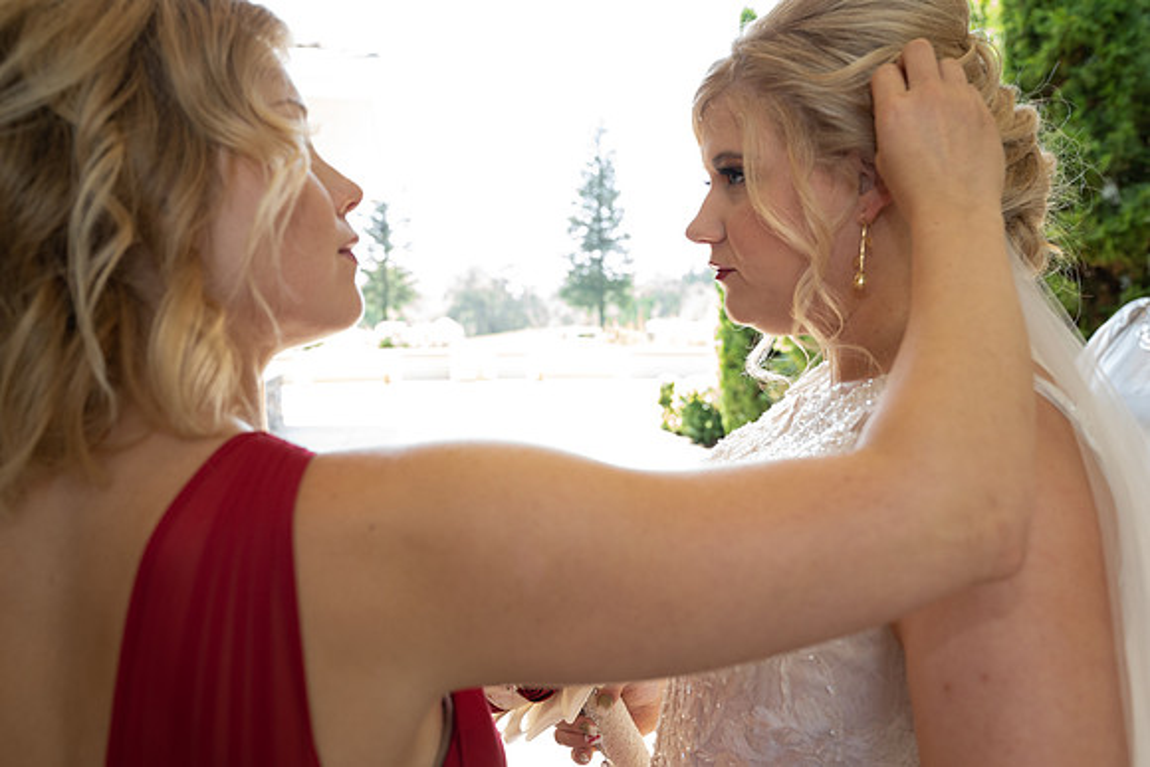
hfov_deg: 54.4
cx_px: 575
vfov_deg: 37.9
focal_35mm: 35
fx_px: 1118
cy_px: 384
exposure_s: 1/200
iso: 1600
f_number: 5
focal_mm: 35
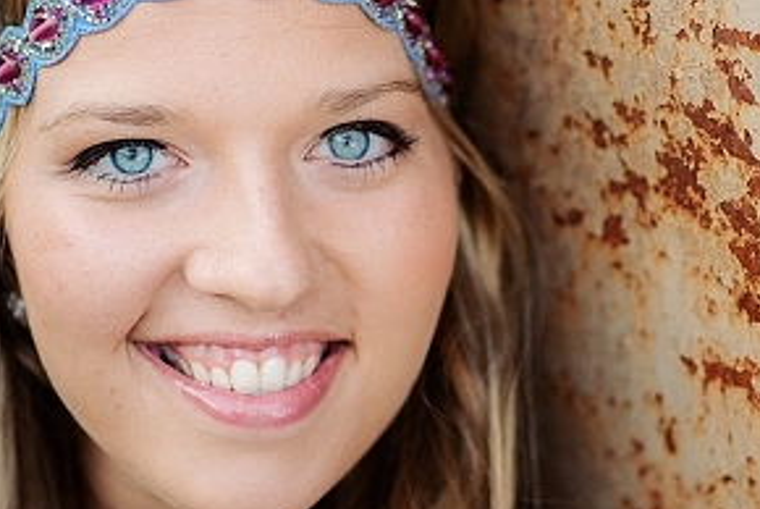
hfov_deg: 9.1
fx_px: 4755
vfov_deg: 6.1
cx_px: 529
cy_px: 251
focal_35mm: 225
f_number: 1.8
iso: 400
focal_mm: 85
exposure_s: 1/800
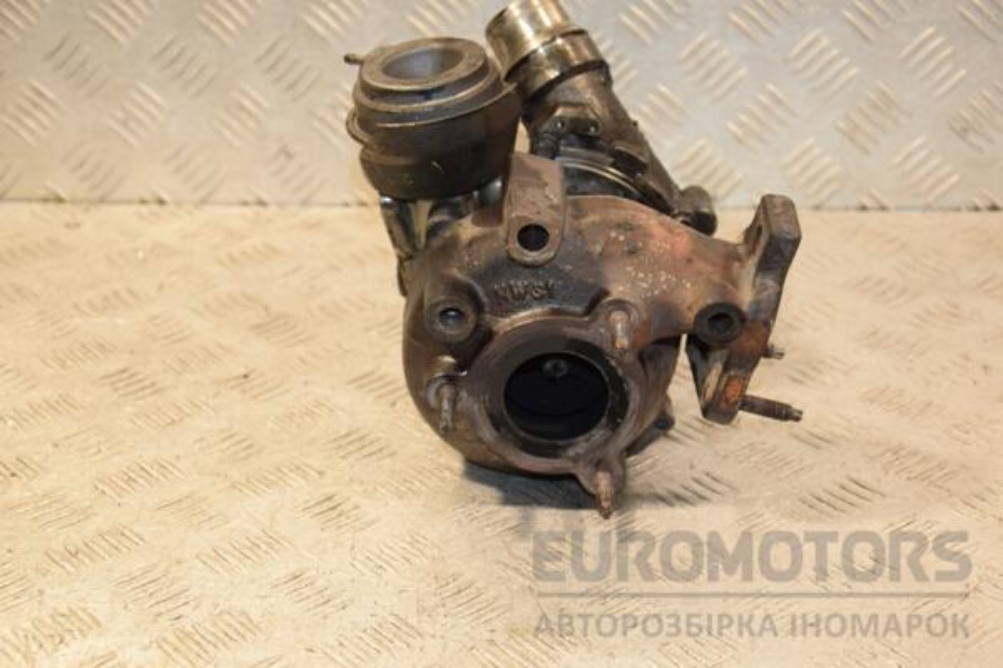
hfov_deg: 28.1
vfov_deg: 18.9
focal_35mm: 72
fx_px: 2006
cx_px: 502
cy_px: 334
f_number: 4.8
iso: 800
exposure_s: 1/160
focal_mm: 48
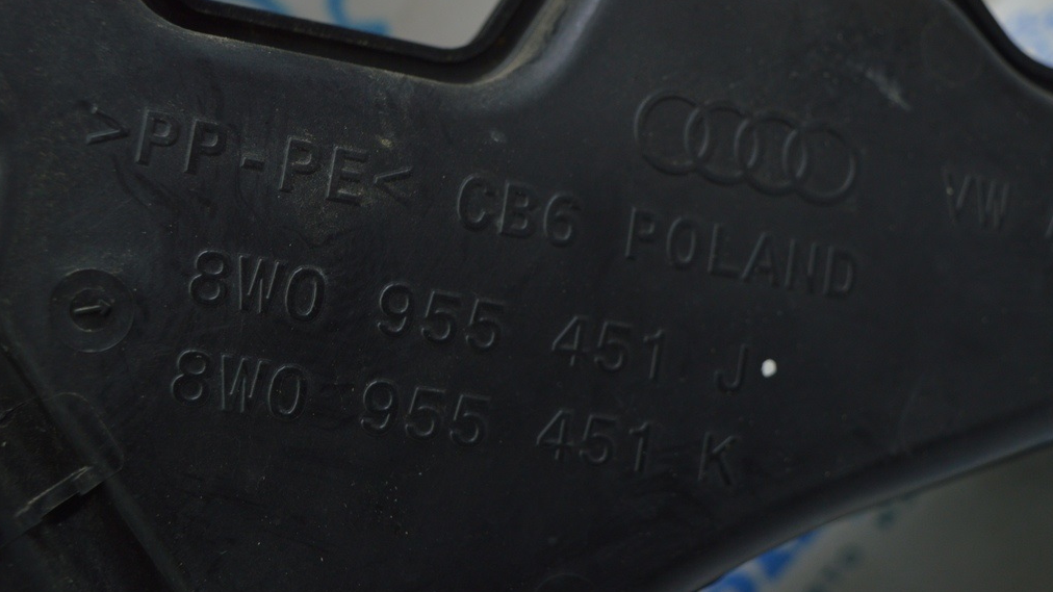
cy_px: 327
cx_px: 522
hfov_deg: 38.5
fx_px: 1508
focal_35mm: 54
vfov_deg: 22.2
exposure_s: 1/40
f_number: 5.6
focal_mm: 34
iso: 400
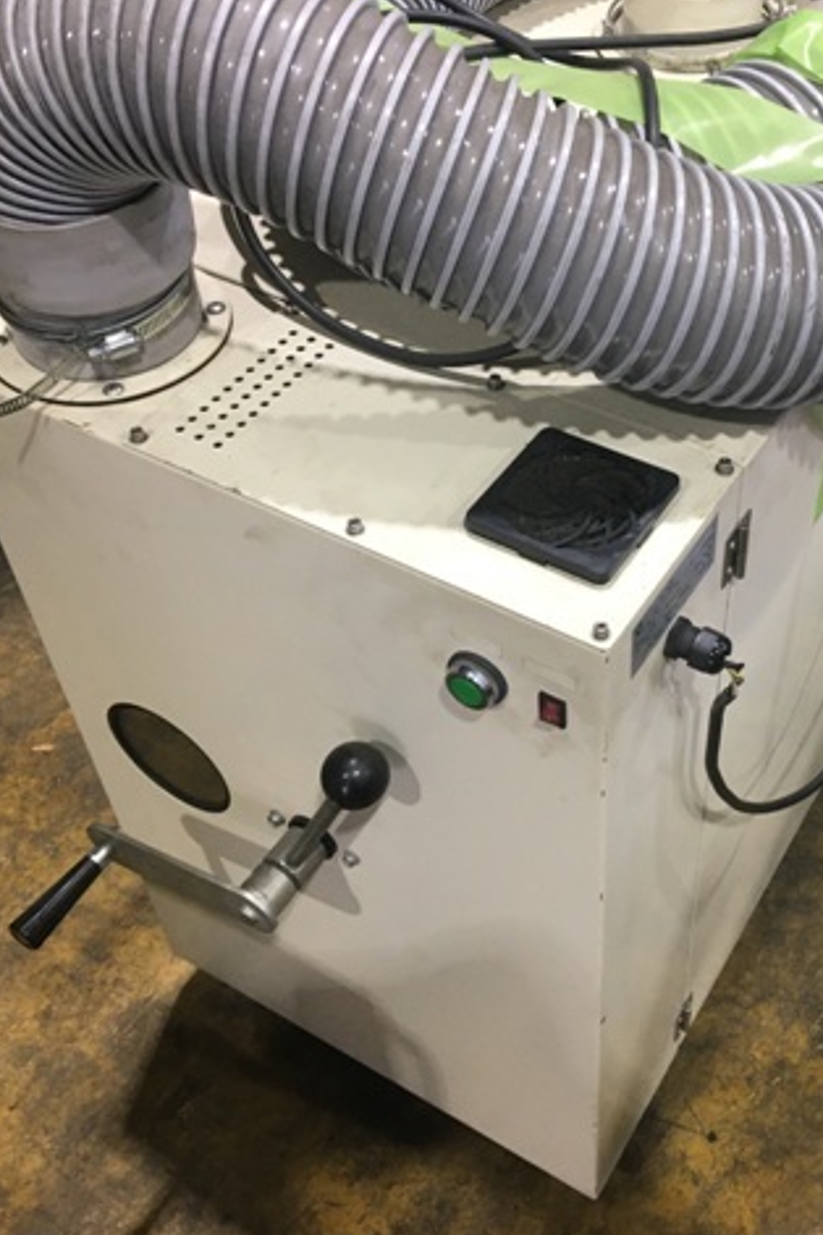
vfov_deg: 47.4
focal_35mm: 41
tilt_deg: -48.9
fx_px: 1406
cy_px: 614
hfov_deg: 32.3
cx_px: 556
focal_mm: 4.15
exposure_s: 1/30
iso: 100
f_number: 2.2
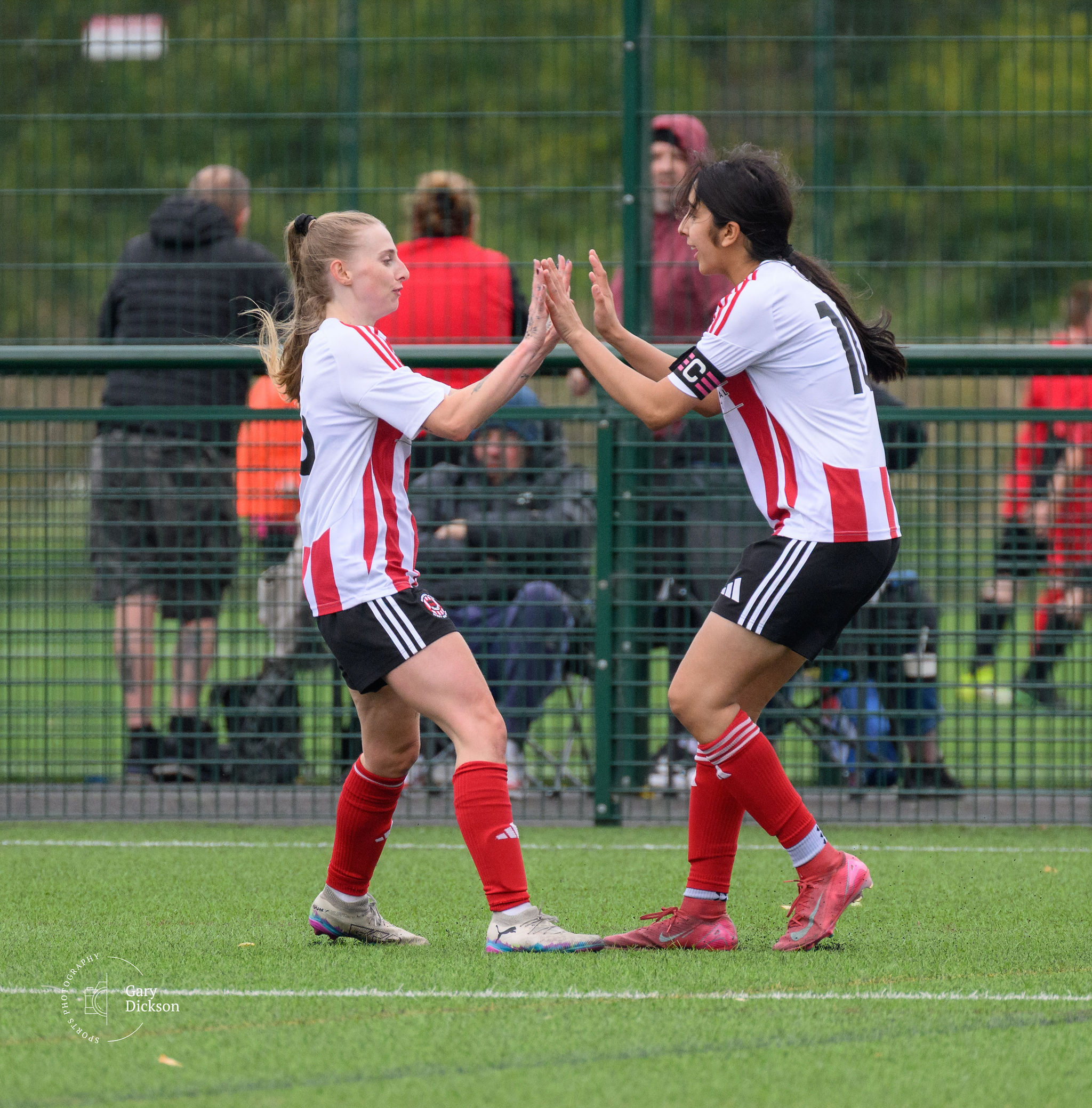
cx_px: 523
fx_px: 31234
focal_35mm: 869
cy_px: 685
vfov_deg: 2.0
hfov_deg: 2.0
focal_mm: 400
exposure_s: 1/1250
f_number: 5.6
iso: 1250
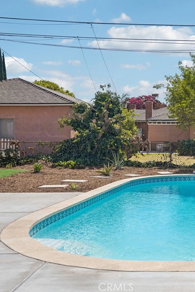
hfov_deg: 24.4
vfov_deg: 37.5
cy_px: 146
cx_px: 195
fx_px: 430
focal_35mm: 53
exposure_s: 1/800
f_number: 8
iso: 400
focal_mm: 35
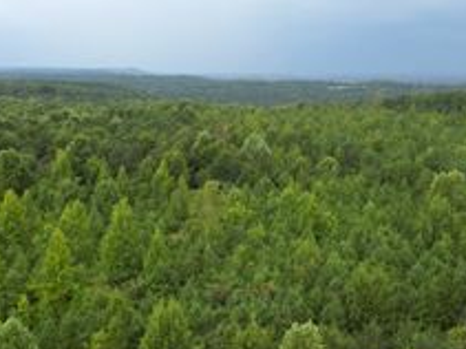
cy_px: 198
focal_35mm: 49
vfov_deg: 29.6
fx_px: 659
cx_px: 220
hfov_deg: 38.9
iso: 110
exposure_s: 1/400
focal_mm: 6.72
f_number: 1.7
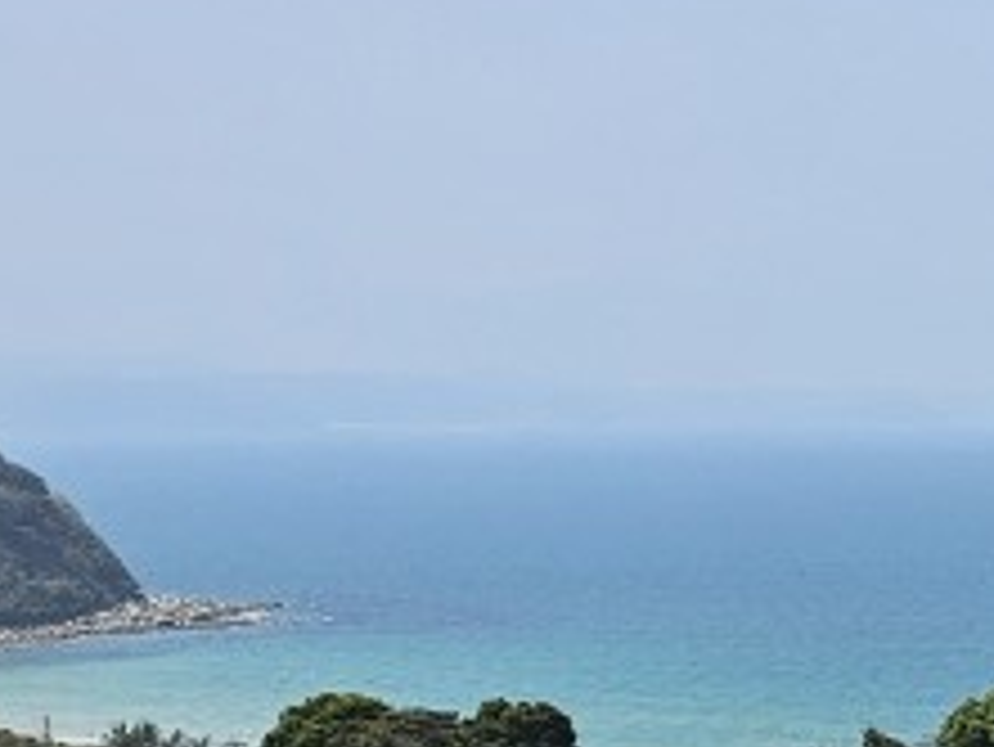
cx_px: 1992
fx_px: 3821
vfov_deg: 11.1
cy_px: 657
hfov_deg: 12.9
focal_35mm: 133
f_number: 1.7
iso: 10
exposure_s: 1/1410
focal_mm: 6.3
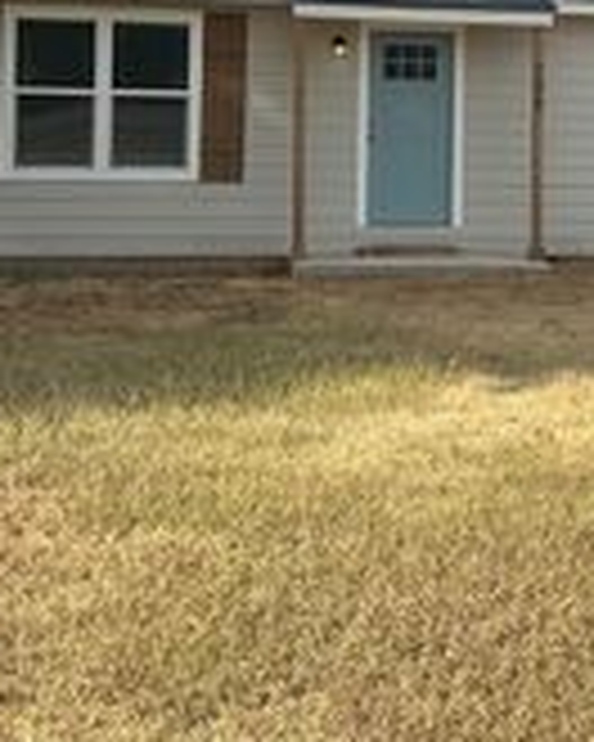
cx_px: 549
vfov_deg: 26.1
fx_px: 1560
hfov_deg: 21.0
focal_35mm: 71
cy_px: 115
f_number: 1.78
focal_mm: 6.86
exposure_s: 1/2660
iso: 80
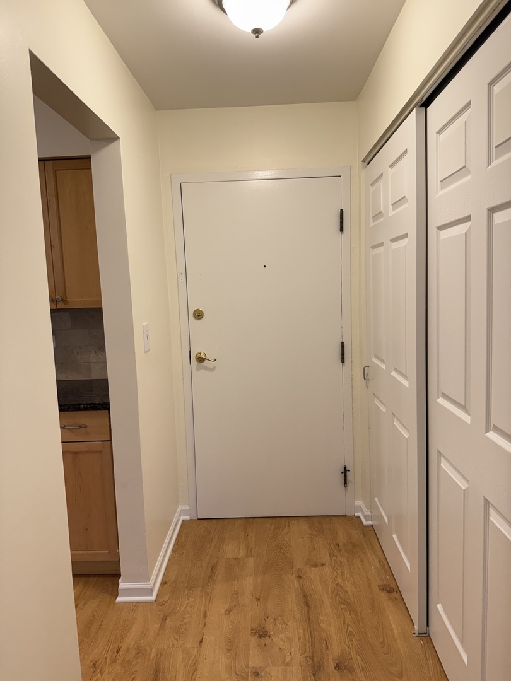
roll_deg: +1.6
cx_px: 256
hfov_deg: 56.8
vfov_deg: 71.6
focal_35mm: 24
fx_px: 472
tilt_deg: -6.4
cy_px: 340
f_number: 1.78
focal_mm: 6.76
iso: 160
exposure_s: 1/120
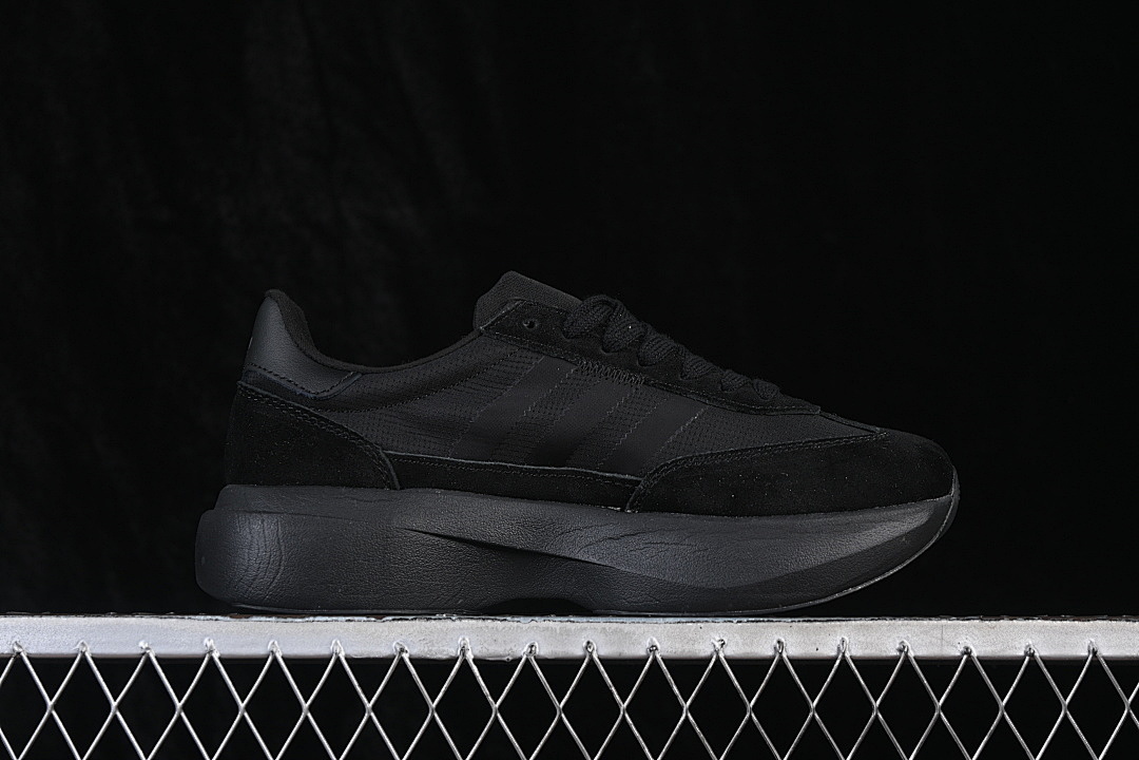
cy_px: 380
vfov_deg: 18.2
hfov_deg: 27.0
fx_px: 2373
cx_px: 570
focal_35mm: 75
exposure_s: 1/60
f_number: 6.3
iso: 160
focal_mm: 50
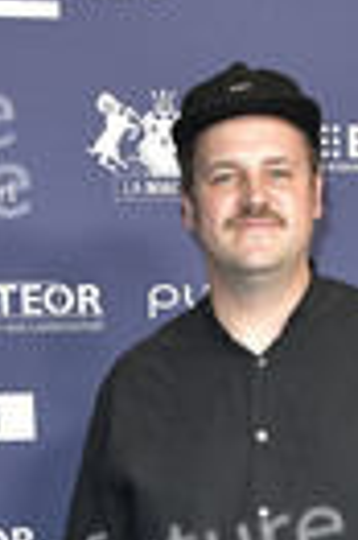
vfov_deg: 18.4
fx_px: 1466
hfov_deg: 13.9
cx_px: 267
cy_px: 812
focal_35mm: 98
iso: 2000
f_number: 6.3
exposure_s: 1/200
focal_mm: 32
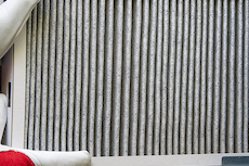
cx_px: 82
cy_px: 66
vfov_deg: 7.5
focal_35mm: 183
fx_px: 1265
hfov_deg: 11.2
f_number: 5.6
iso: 200
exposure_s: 1/125
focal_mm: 70
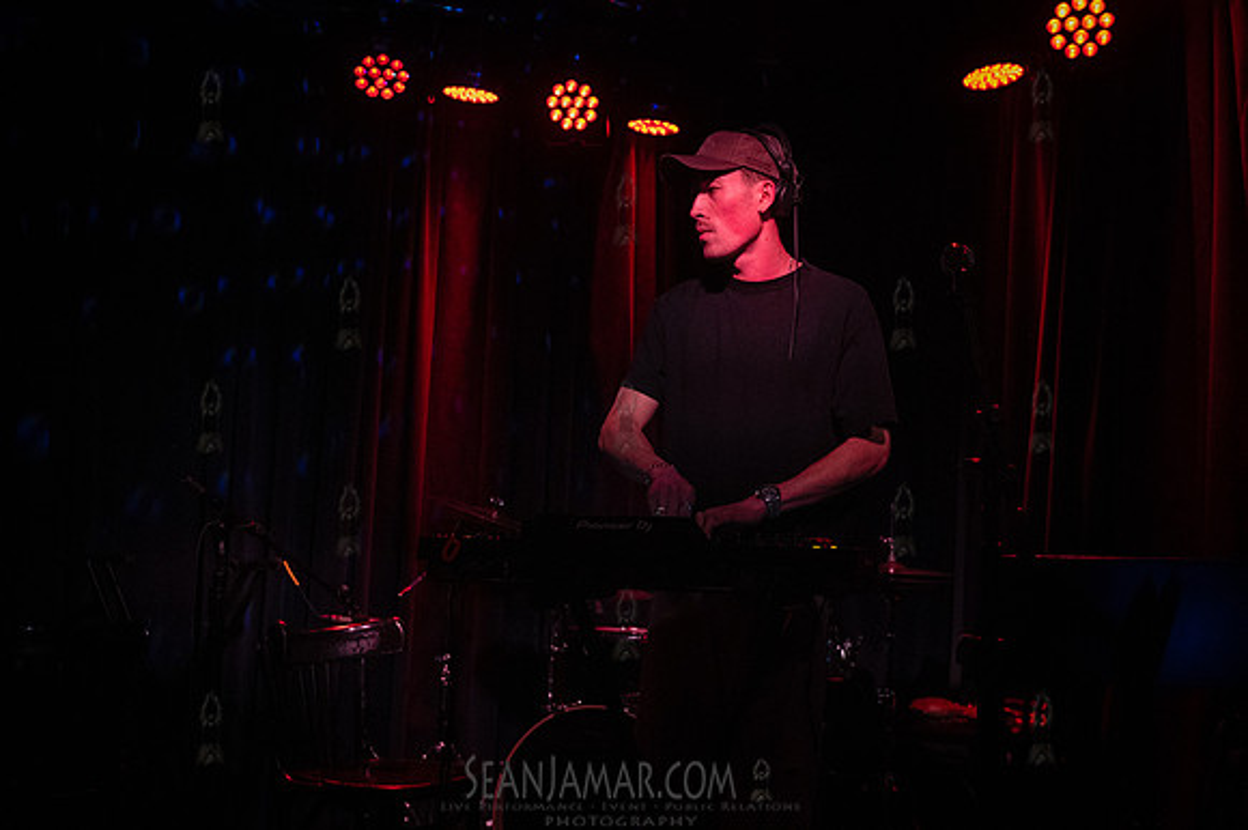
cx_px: 624
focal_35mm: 38
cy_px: 415
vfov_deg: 35.0
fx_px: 1317
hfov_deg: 50.7
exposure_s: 1/400
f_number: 3.5
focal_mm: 38
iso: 12800
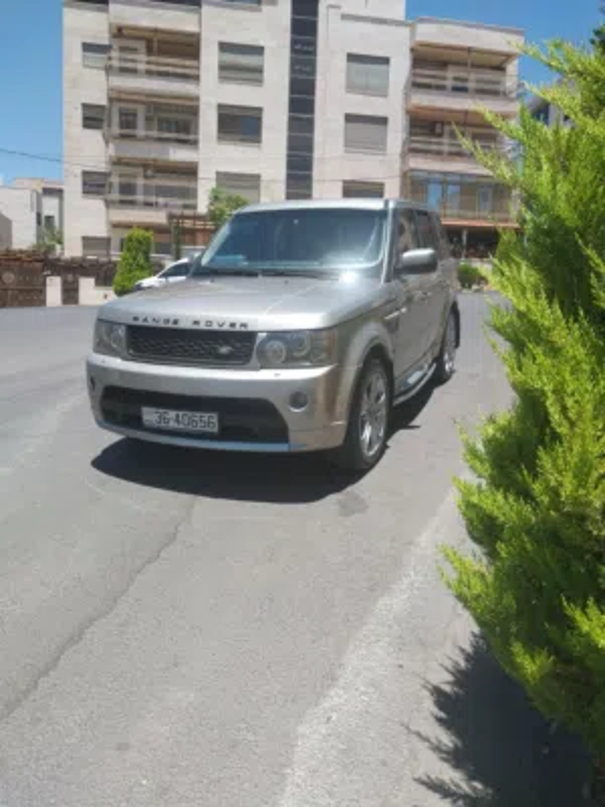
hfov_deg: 53.1
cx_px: 302
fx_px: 606
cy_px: 404
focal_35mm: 26
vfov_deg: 67.3
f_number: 1.8
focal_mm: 4
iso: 20
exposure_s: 1/633
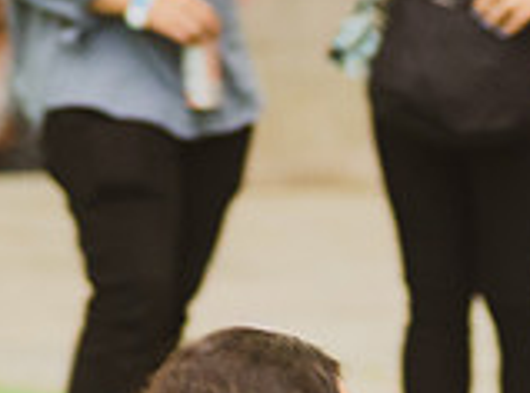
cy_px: 748
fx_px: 10418
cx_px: 662
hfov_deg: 2.9
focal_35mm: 683
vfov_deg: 2.2
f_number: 4
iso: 2000
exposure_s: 1/60
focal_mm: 135
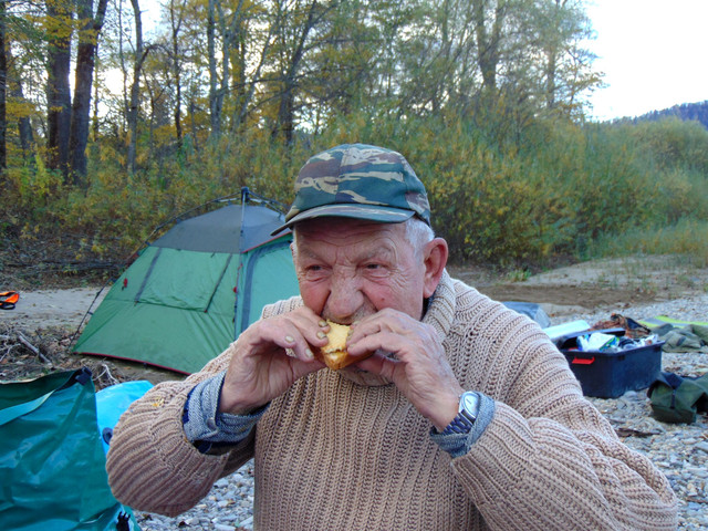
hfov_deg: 47.9
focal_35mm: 39
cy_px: 266
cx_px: 354
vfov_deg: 36.8
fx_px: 798
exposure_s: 1/100
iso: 80
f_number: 3.3
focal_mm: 6.9
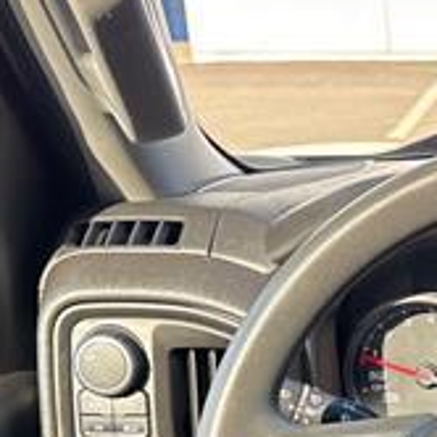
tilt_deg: -24.0
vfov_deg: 20.2
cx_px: 584
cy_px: 474
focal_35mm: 82
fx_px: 1171
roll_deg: -0.6
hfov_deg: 19.3
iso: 160
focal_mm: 6.76
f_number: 1.78
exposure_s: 1/121
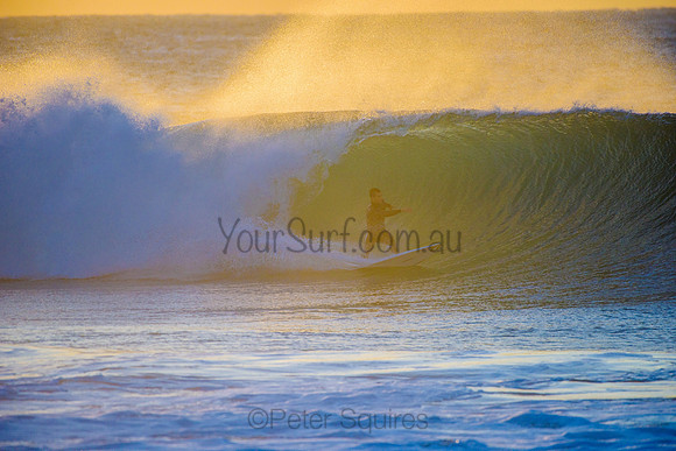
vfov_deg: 2.8
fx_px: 9391
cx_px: 338
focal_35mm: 500
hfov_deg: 4.1
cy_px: 226
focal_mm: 500
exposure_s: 1/2500
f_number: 5.6
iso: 800
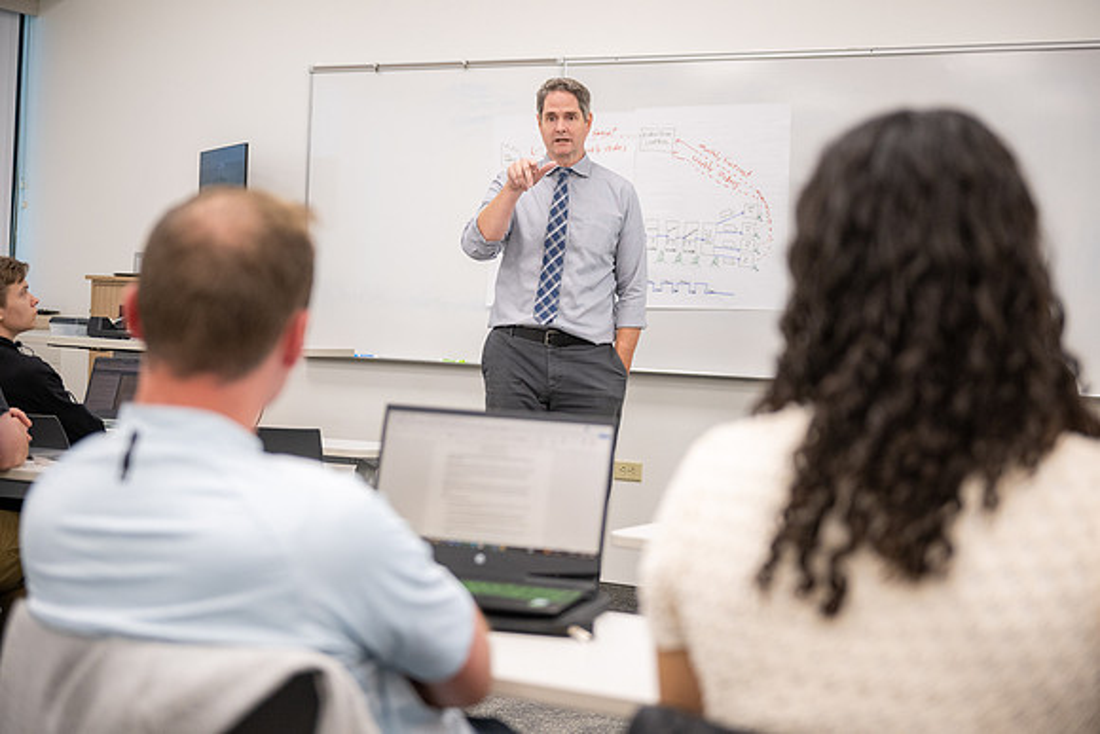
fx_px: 1773
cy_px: 367
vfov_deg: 23.4
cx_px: 550
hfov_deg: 34.5
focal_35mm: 58
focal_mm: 58
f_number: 2.8
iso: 1250
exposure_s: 1/500
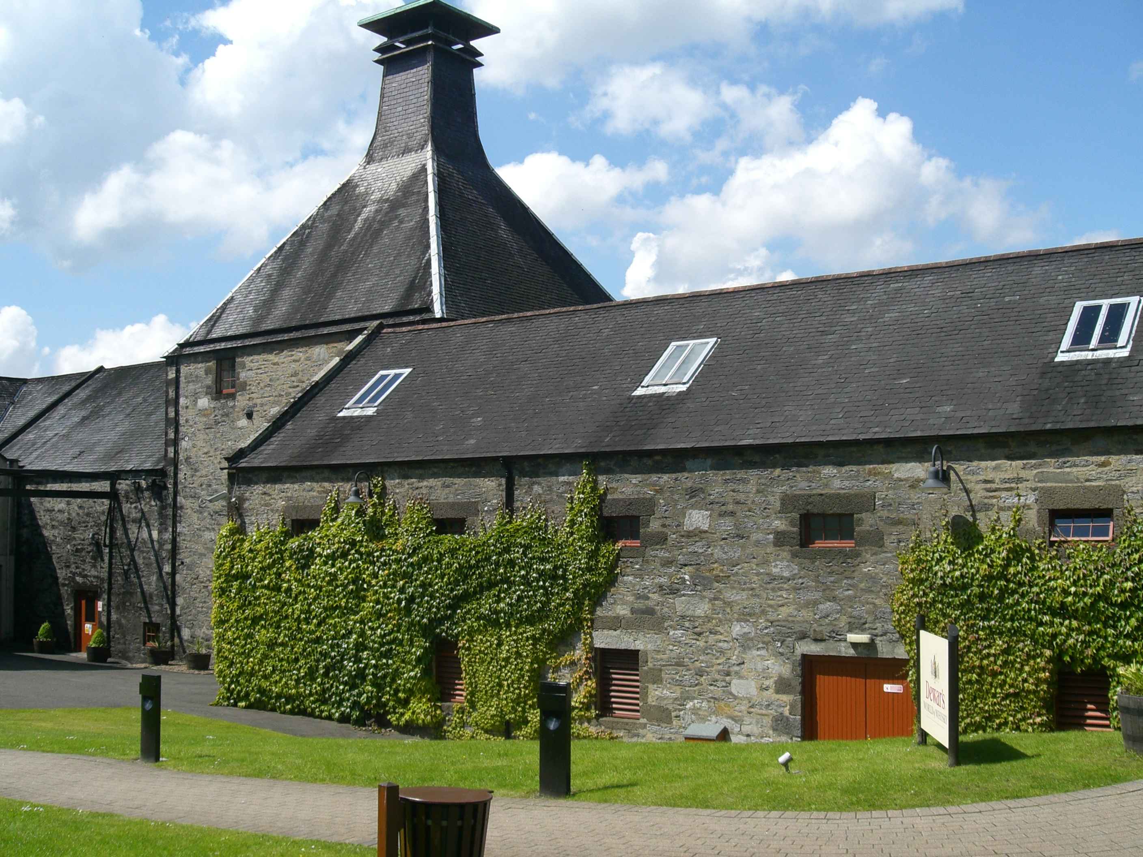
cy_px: 428
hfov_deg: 49.0
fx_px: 1255
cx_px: 572
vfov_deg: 37.7
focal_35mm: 38
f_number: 4.4
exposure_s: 1/640
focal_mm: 6.3
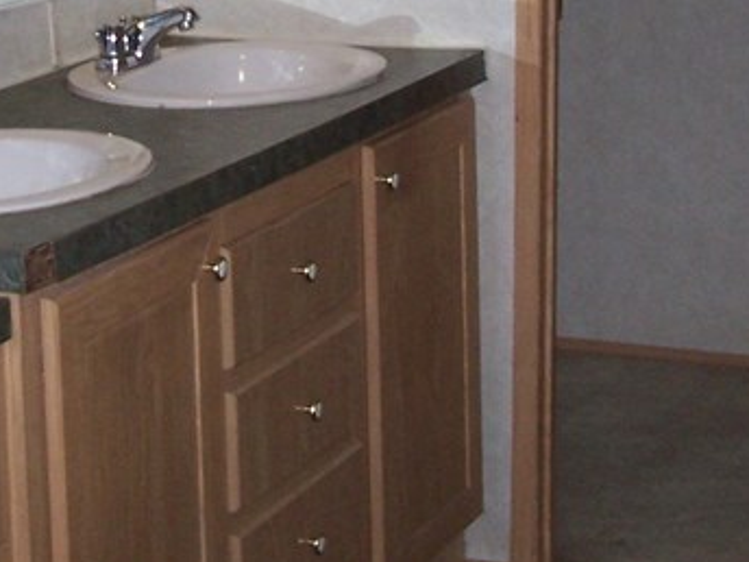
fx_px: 2445
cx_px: 202
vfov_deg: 12.9
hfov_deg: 17.3
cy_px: -2
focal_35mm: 113
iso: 140
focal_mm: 6.3
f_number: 2.8
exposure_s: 1/60
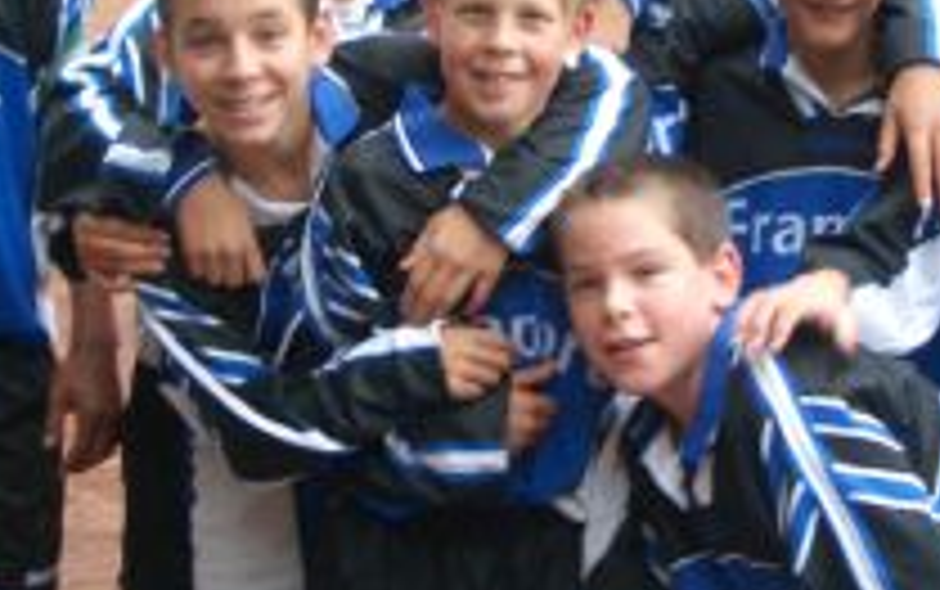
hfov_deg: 28.6
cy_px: 225
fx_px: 1820
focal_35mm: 71
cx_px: 679
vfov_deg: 18.4
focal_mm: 5.8
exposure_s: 1/80
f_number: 2.6
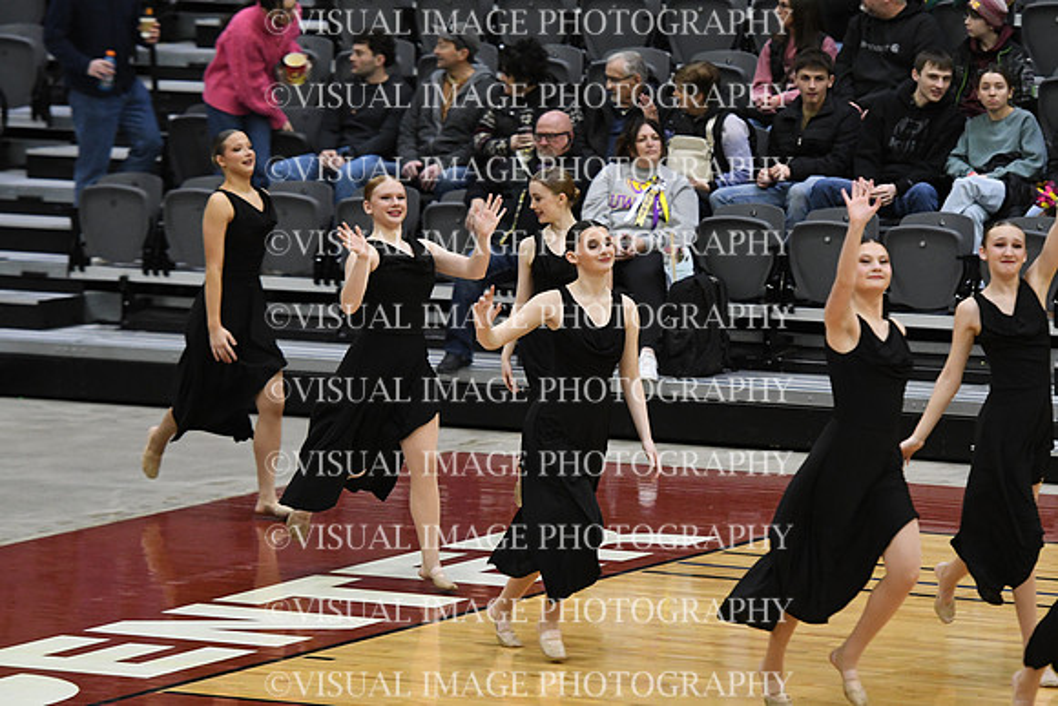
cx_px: 529
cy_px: 353
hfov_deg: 9.1
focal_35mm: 225
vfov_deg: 6.1
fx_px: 6614
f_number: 3.5
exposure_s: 1/400
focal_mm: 150
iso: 4000
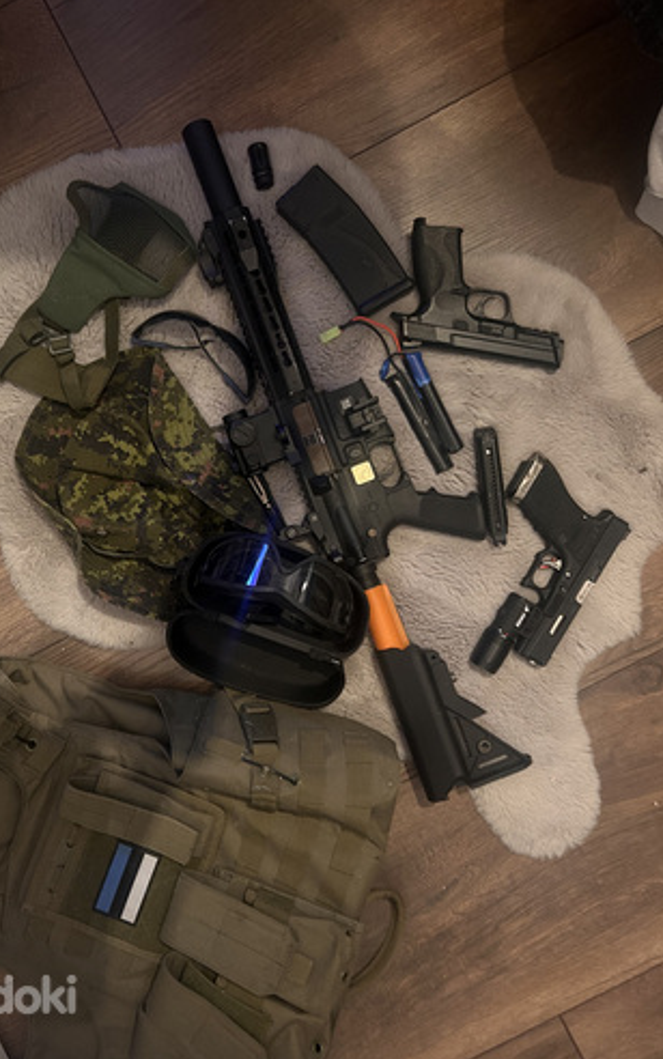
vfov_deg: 66.4
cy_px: 532
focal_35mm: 28
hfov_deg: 44.4
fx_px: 809
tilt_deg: -87.6
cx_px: 266
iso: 500
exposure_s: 1/25
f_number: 1.5
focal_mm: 5.7
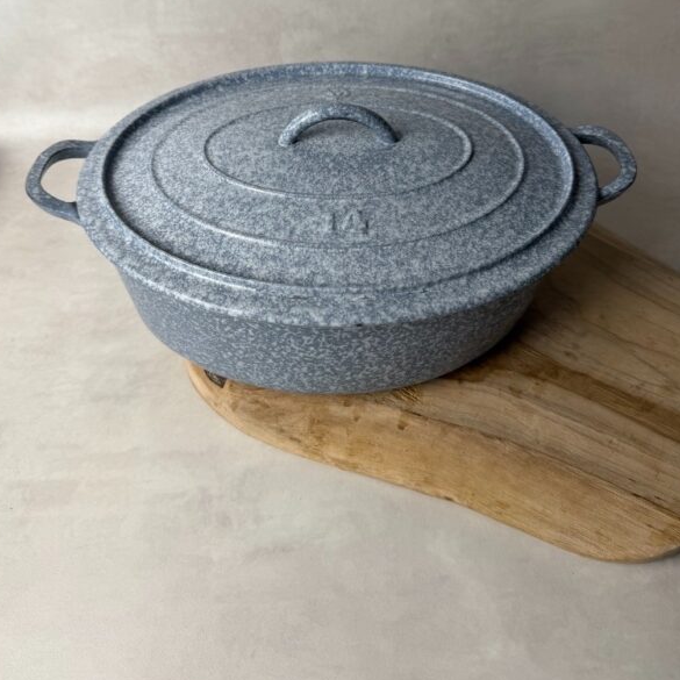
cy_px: 230
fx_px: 645
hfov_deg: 55.6
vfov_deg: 54.6
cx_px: 334
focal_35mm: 29
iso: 64
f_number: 1.78
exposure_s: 1/100
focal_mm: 6.76
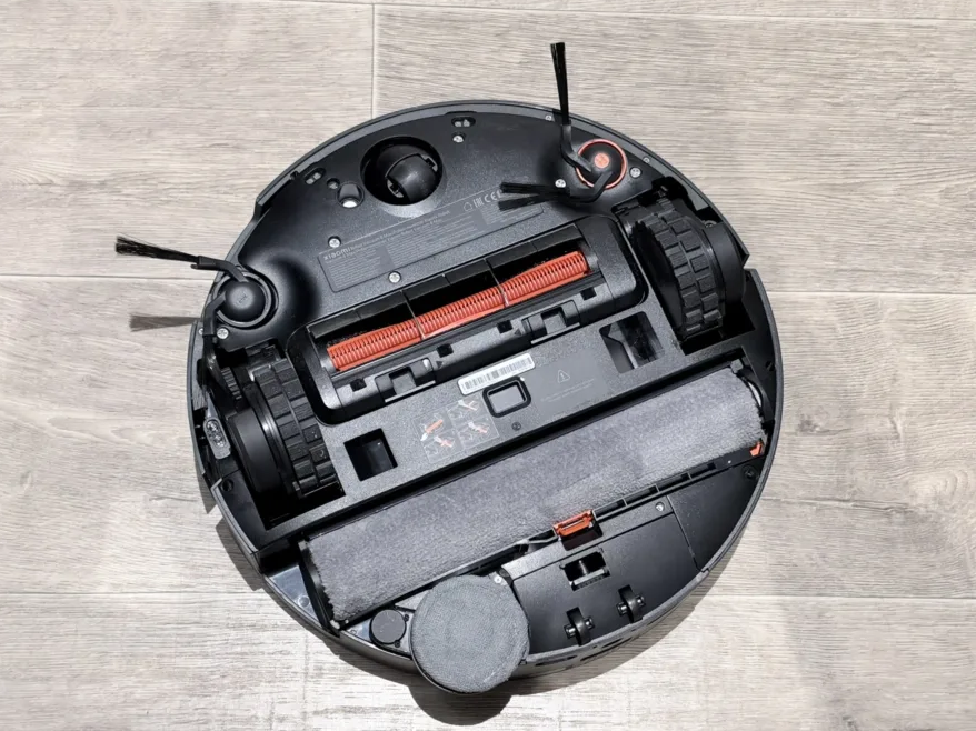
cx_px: 531
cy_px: 402
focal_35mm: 56
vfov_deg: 26.1
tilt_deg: -72.1
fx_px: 1578
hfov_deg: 34.3
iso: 250
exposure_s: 1/40
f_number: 1.48
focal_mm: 6.93
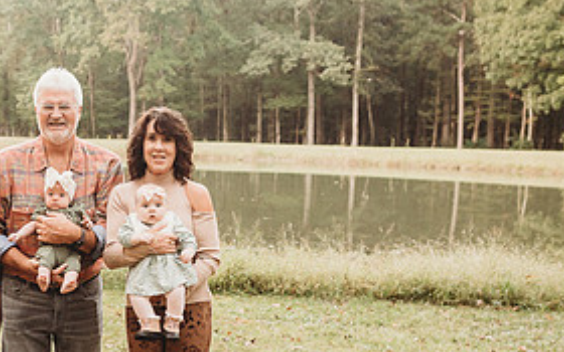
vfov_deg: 21.9
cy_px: 222
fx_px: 907
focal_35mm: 59
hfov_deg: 33.5
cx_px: 106
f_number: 2.5
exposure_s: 1/125
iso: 800
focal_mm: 24
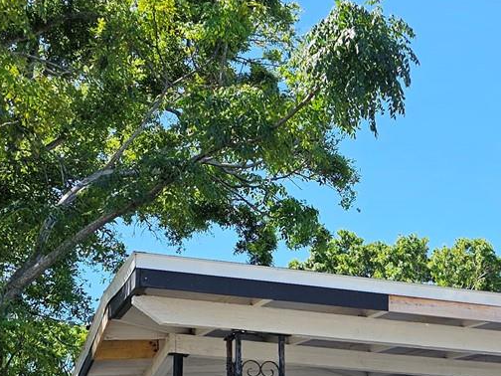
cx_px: 565
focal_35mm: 73
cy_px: 445
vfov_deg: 19.1
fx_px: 1057
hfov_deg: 24.7
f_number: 1.7
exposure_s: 1/389
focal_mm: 6.3
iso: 10
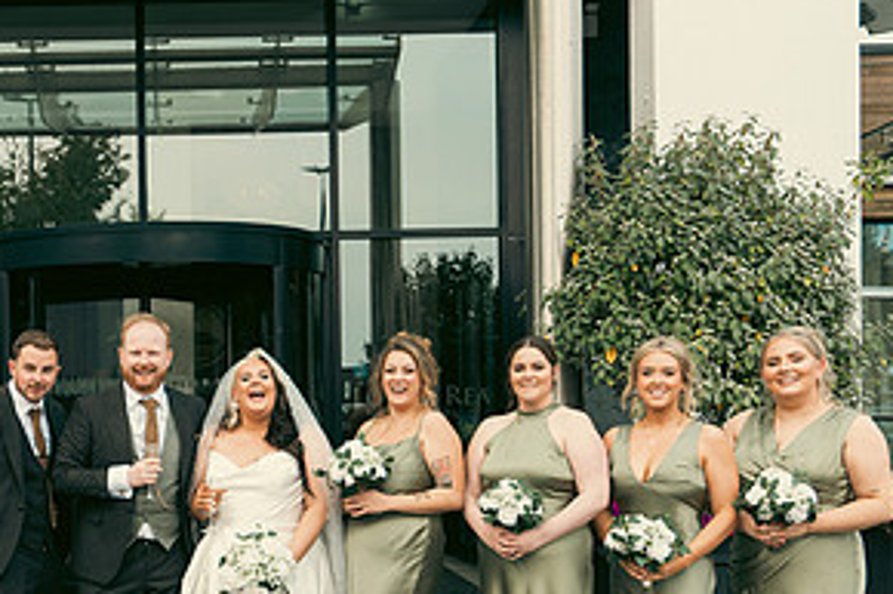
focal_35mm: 48
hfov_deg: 39.4
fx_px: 1190
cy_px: 429
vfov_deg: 27.7
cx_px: 172
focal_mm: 24
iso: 125
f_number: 5
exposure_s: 1/250
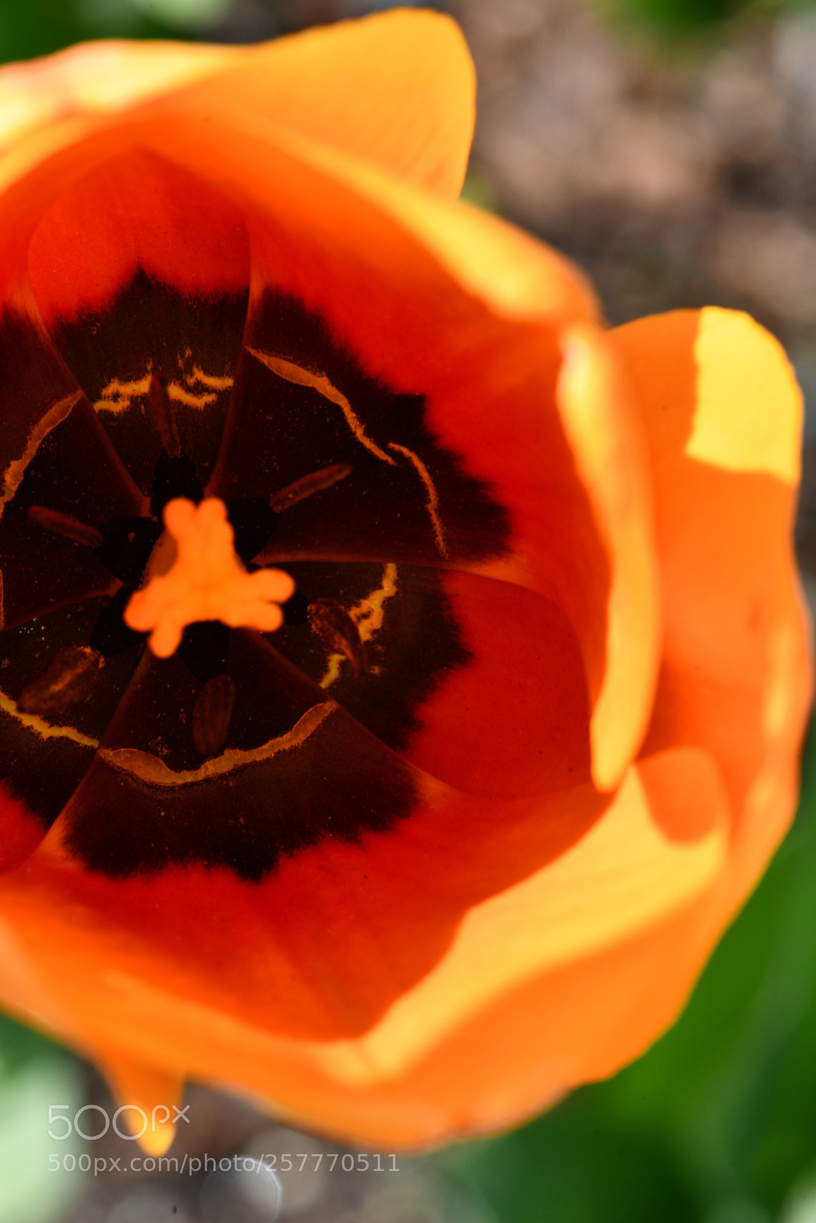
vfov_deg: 19.5
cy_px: 612
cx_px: 408
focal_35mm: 105
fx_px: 3569
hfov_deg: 13.0
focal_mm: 105
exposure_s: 1/125
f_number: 16
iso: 250
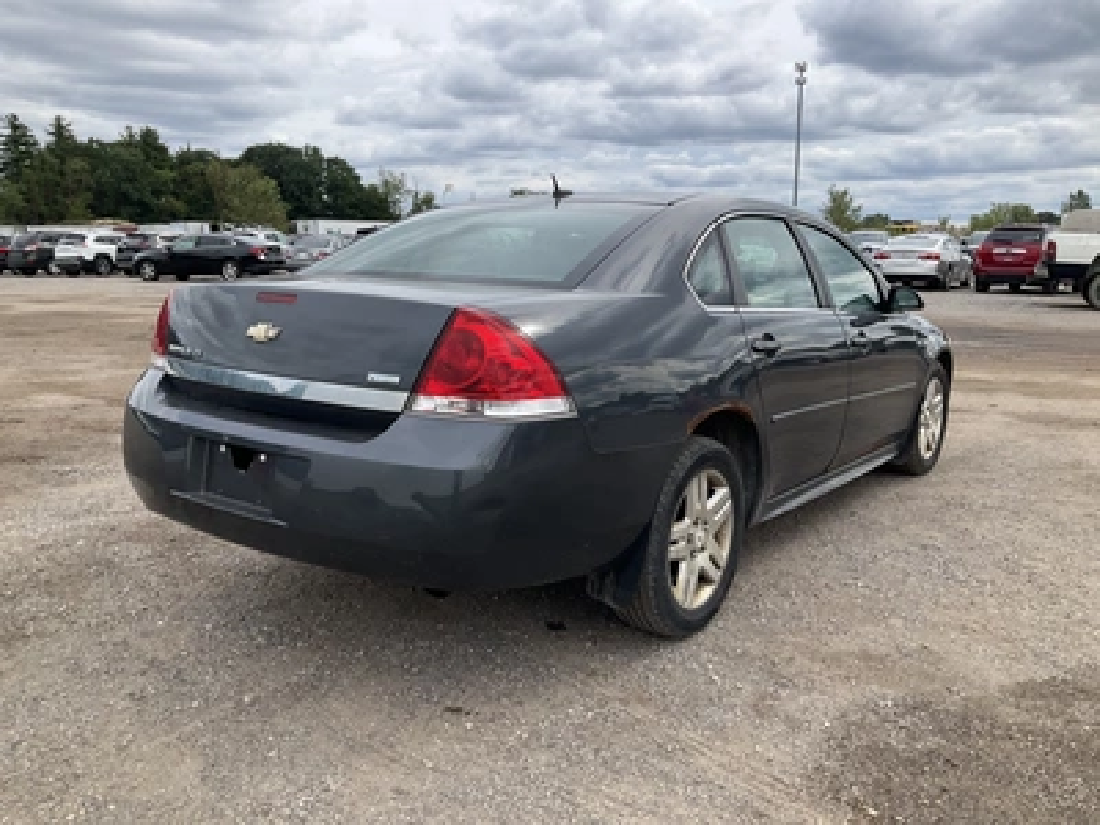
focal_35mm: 29
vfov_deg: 48.2
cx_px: 550
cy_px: 412
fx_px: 922
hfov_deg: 61.7
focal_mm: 3
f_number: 1.8
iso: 25
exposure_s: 1/1076
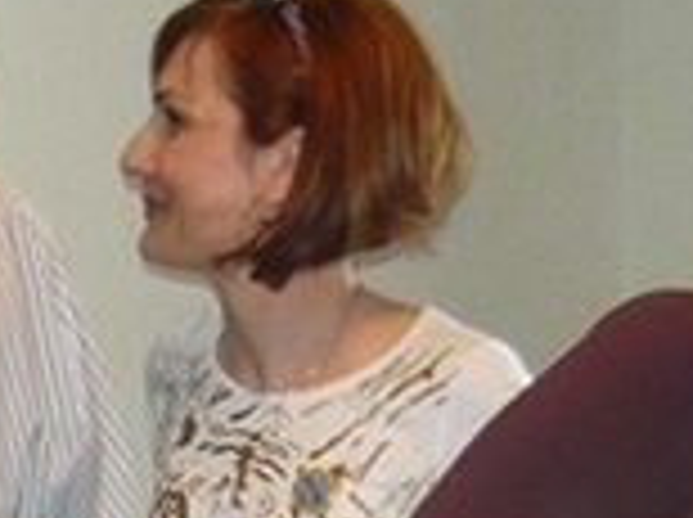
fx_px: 3398
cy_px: 772
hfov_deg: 11.5
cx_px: -94
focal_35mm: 170
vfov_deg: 8.5
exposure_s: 1/30
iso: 200
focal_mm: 5.5
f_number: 2.8
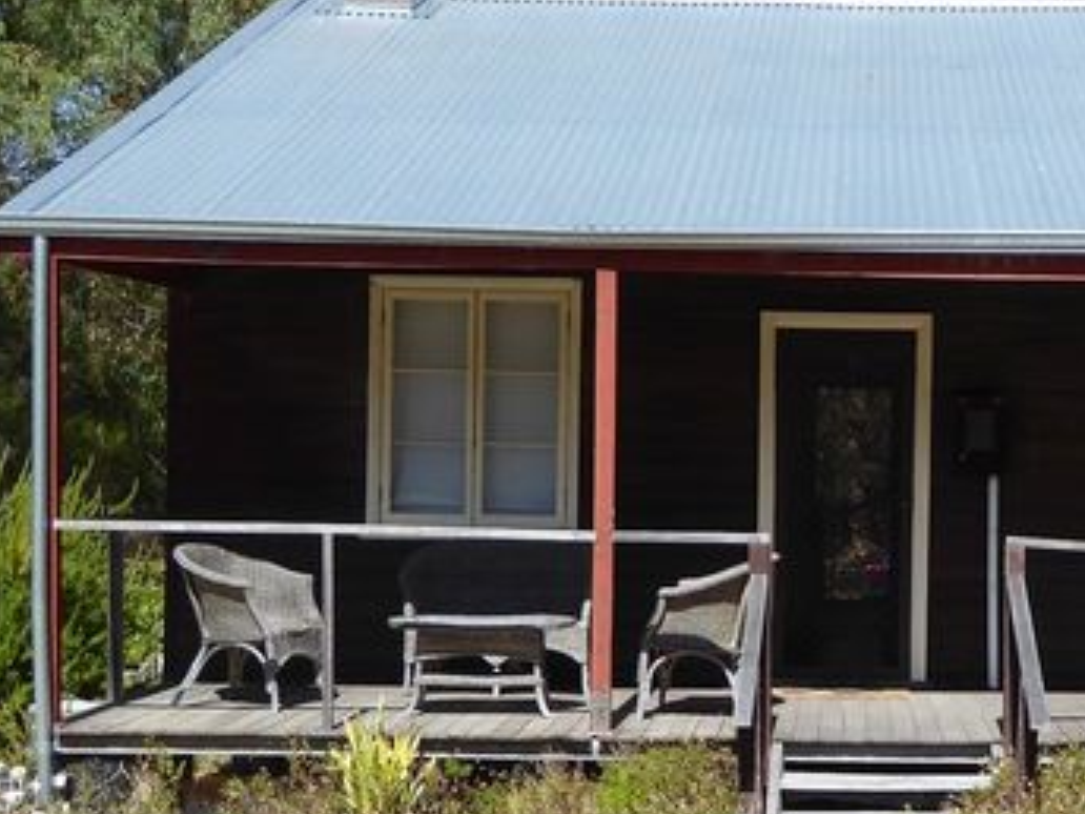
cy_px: 536
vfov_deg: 18.6
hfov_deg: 24.2
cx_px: 899
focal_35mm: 79
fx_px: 2476
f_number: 3.6
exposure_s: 1/640
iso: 80
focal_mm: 5.8
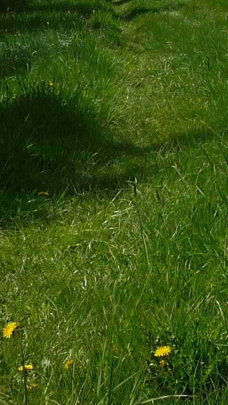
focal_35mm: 113
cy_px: -118
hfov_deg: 10.3
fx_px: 1214
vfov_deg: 17.8
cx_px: 362
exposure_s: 1/320
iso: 100
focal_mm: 4.7
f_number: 8
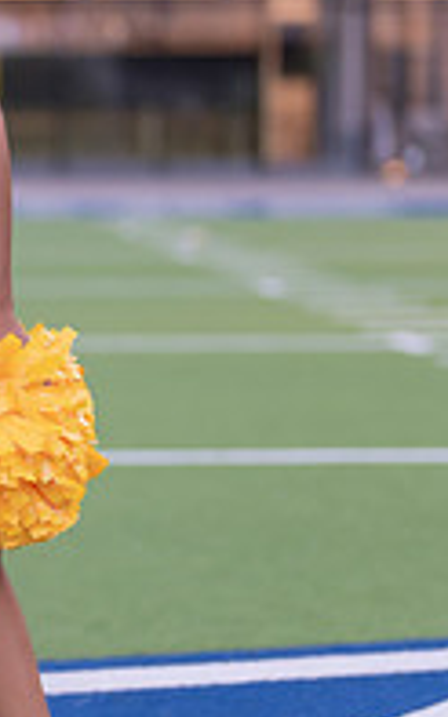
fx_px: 3323
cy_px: 294
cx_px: -143
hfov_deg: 7.6
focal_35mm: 170
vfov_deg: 12.3
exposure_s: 1/320
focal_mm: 50
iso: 200
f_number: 1.2
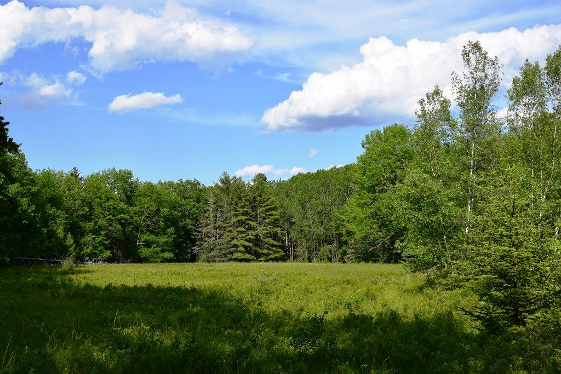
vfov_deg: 29.0
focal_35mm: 46
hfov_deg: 42.3
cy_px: 187
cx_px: 280
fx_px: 725
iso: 200
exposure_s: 1/640
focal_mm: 31
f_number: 11
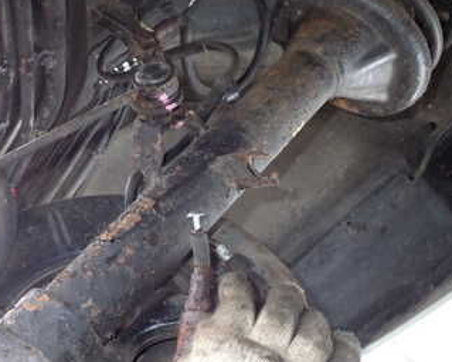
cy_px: 189
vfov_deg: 27.7
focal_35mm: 55
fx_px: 737
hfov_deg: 34.1
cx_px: 205
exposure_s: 1/30
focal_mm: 5.4
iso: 400
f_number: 2.3
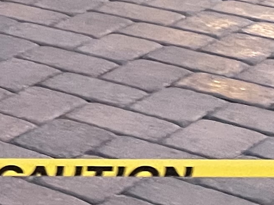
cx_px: -459
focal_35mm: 161
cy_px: 47
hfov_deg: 10.1
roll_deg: +0.1
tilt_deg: -12.7
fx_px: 1274
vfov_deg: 9.2
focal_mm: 5.1
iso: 500
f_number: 1.6
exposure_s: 1/60
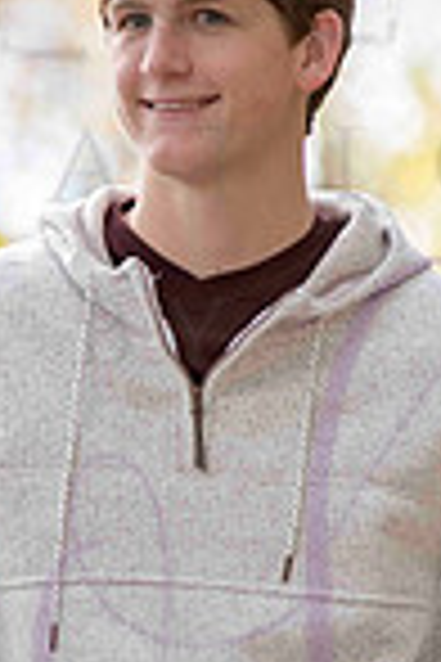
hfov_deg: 2.2
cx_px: 216
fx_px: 11281
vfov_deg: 3.4
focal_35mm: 614
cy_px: 324
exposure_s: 1/640
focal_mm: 200
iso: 800
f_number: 4
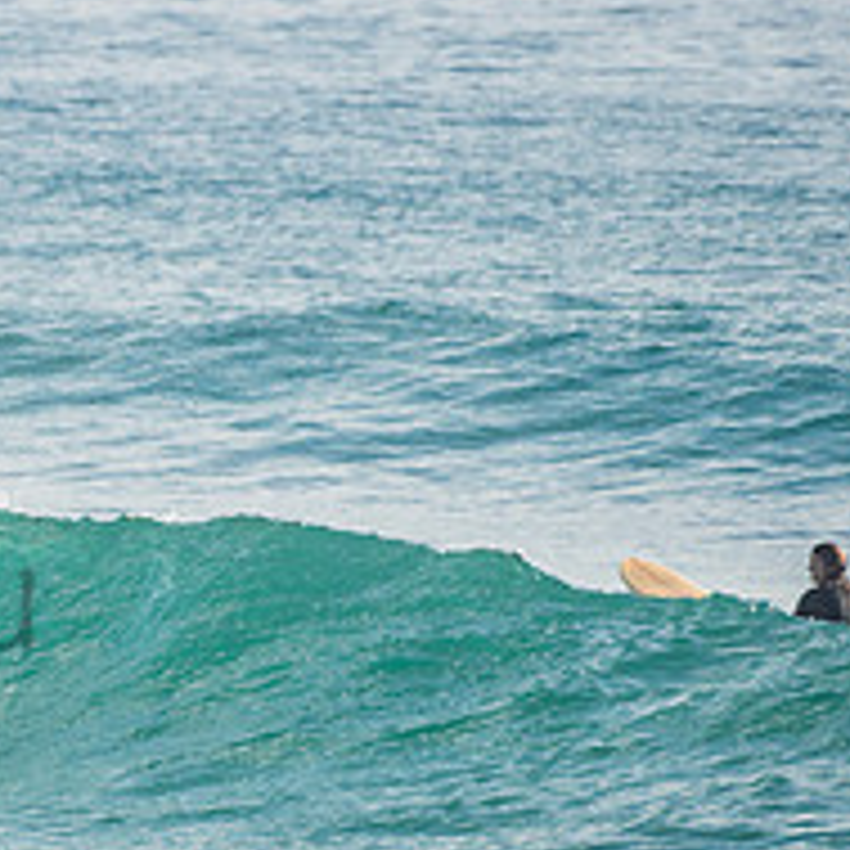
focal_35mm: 1306
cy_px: 546
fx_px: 36282
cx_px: -441
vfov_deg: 1.3
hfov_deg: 1.3
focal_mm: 500
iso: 220
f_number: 5.6
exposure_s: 1/2000
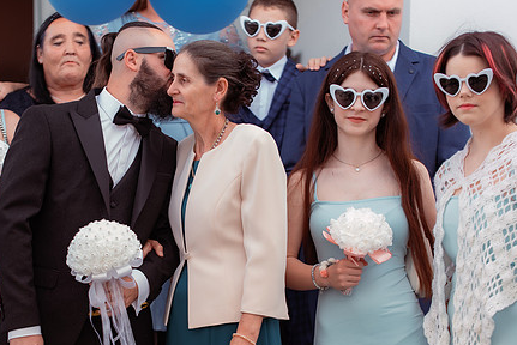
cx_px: 188
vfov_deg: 11.3
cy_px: 181
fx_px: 1739
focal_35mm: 121
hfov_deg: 16.9
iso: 400
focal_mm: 90
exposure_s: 1/800
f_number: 3.2
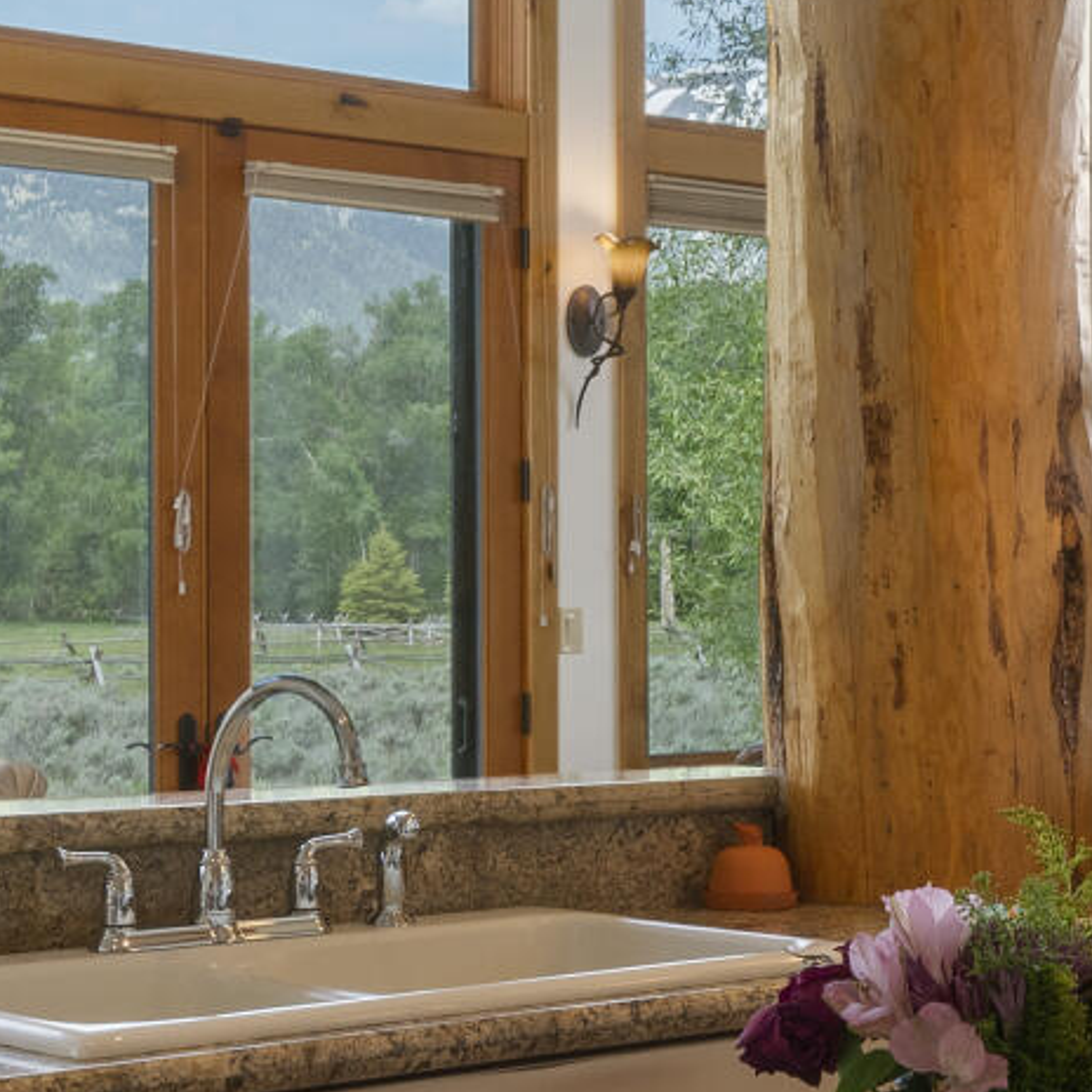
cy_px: 627
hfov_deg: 18.9
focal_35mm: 88
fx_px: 3141
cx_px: 1224
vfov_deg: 19.7
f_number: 14
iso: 250
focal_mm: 16
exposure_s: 1/3
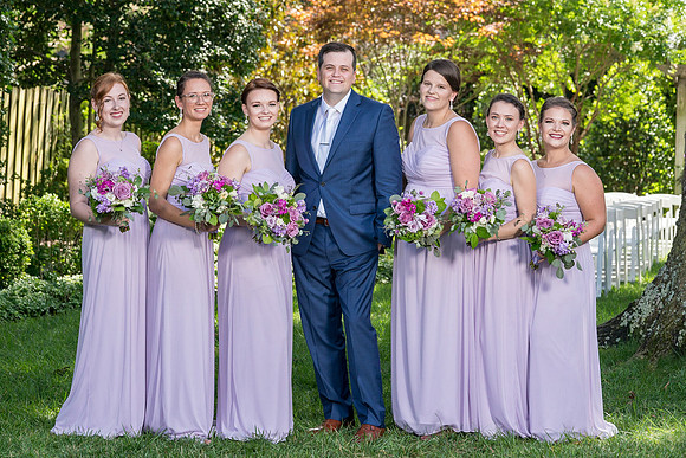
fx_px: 2208
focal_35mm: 116
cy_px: 210
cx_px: 313
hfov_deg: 17.7
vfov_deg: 11.8
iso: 200
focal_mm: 105
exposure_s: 1/200
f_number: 6.3
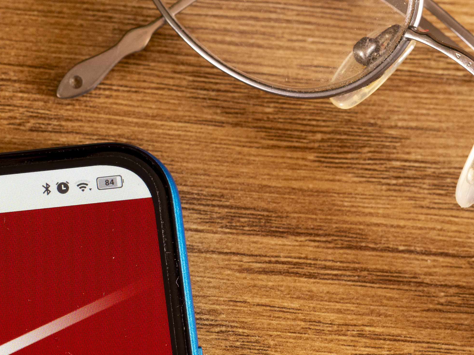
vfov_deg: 4.9
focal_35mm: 304
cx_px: 117
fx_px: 4162
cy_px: 139
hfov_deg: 6.5
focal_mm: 60
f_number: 4.5
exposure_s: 1/10
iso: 200
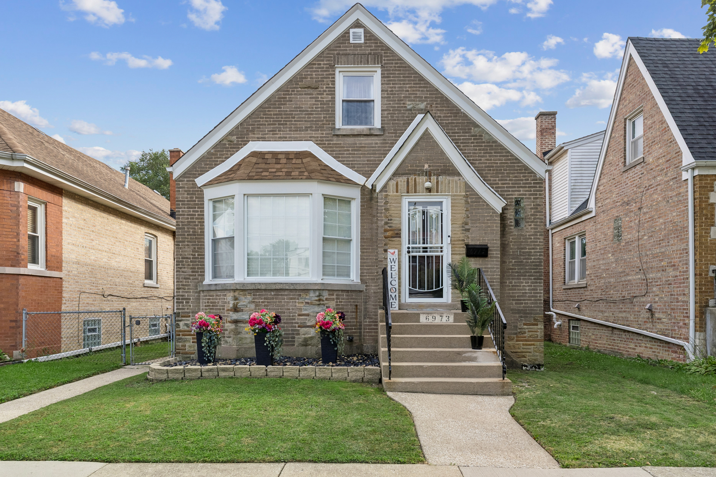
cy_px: 238
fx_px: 477
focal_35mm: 24
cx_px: 358
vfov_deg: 53.1
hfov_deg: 73.7
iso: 400
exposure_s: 1/800
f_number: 8
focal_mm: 24
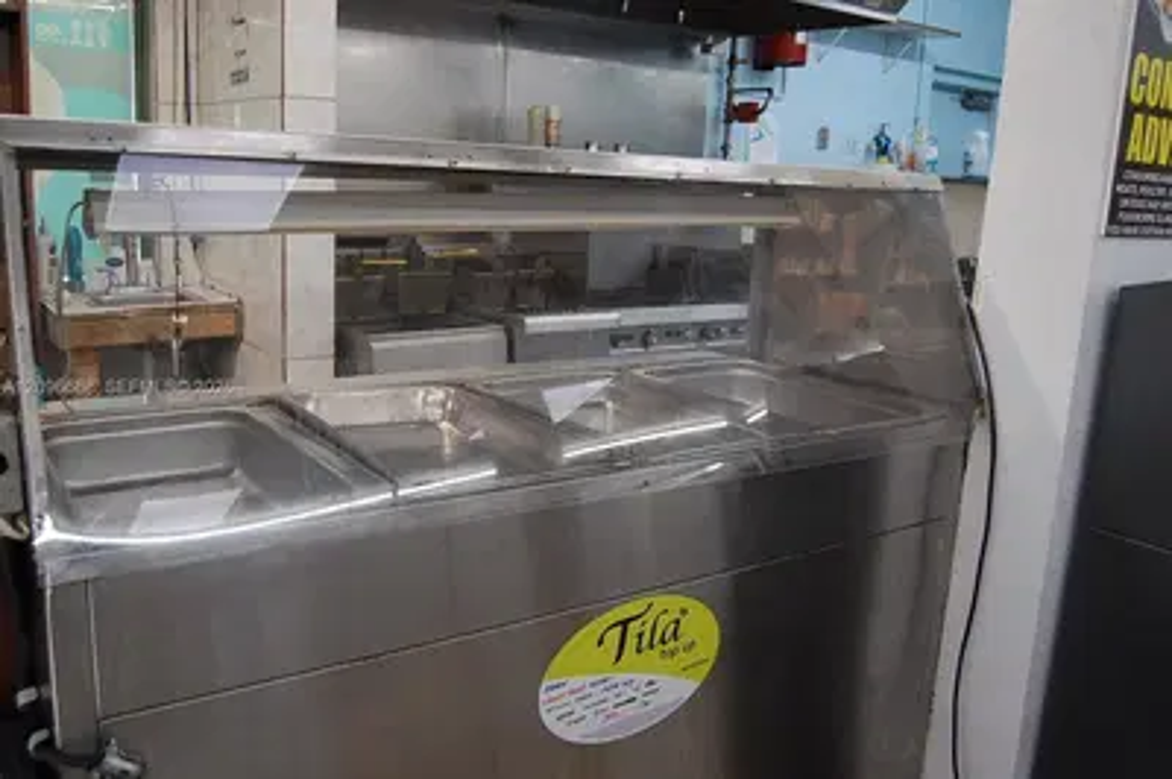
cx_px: 586
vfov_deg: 43.5
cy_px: 390
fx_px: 976
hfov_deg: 62.0
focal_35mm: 30
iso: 400
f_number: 4
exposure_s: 1/60
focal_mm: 20
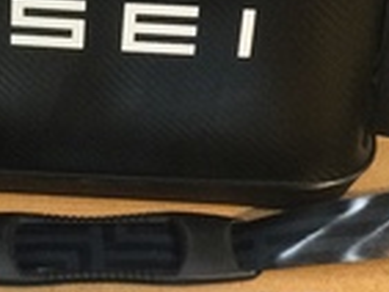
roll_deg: +0.2
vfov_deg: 11.2
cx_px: 22
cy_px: 52
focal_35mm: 132
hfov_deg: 14.7
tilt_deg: -34.8
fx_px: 1485
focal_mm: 3.3
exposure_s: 1/30
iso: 40
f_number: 2.4
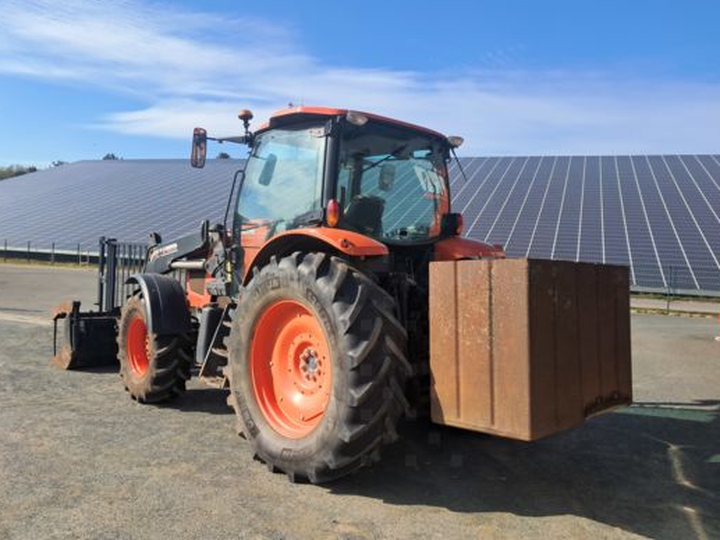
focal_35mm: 28
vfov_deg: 49.8
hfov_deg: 63.4
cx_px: 366
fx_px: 583
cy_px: 263
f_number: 1.8
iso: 50
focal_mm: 4
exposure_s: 1/595
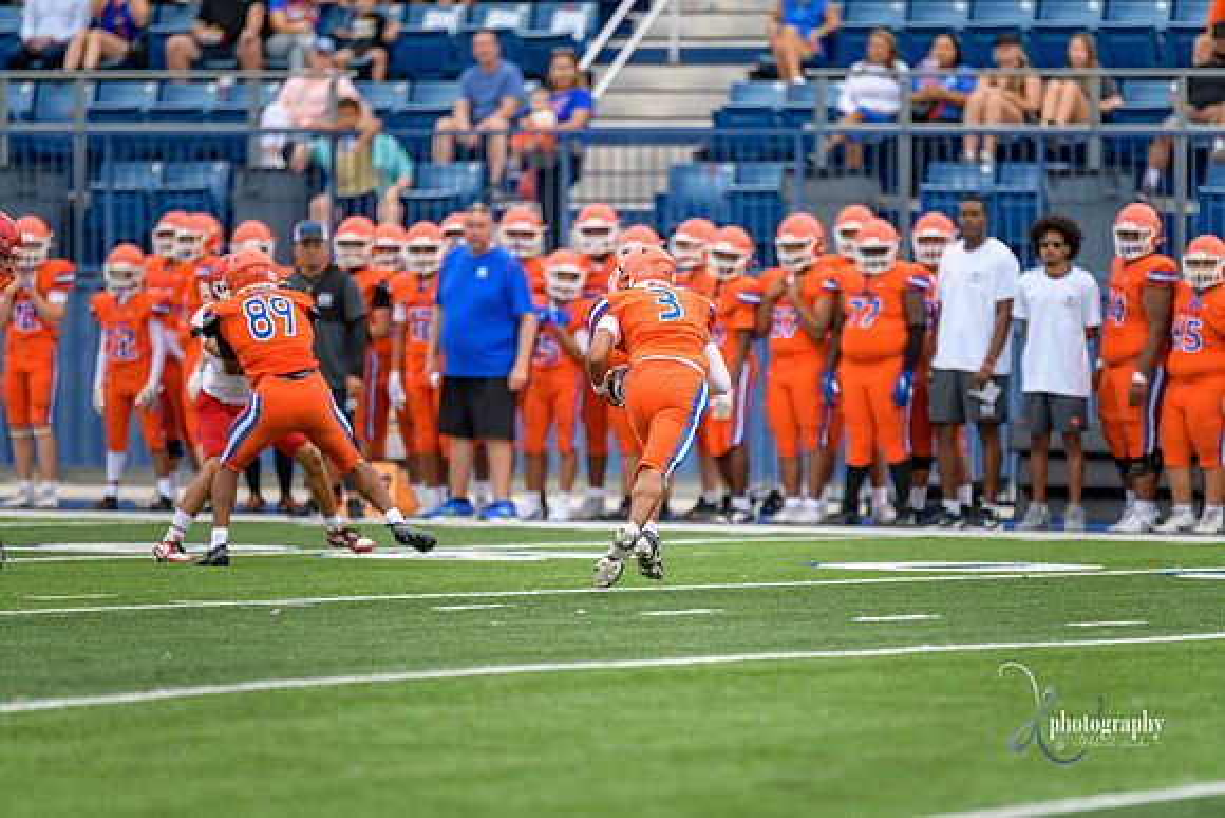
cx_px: 612
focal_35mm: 300
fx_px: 10210
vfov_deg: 4.6
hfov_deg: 6.9
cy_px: 409
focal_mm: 300
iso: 560
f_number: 2.8
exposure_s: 1/800
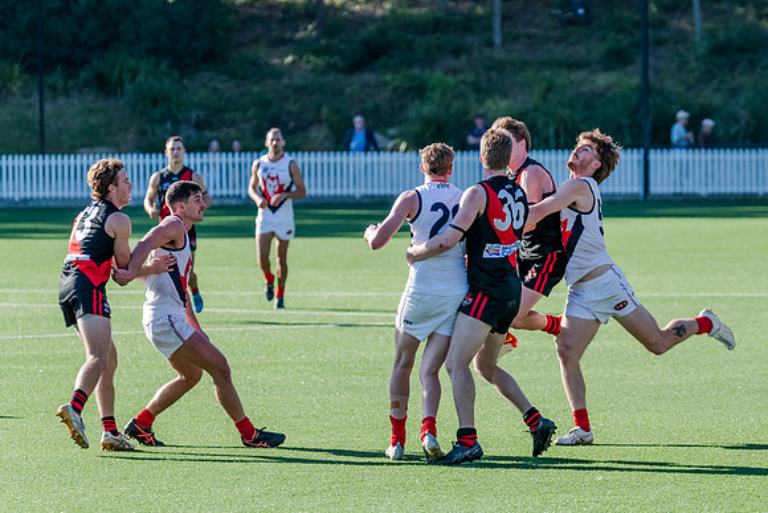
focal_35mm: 299
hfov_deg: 6.9
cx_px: 450
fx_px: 6389
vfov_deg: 4.6
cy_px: 213
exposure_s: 1/1600
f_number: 5.6
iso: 800
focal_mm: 240
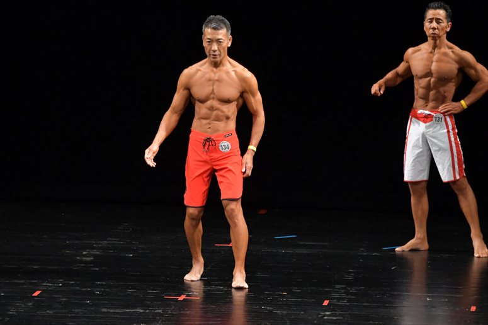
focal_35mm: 285
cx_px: 244
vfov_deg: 4.8
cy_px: 162
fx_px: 3861
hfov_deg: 7.2
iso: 3200
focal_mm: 190
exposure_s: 1/400
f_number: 5.6
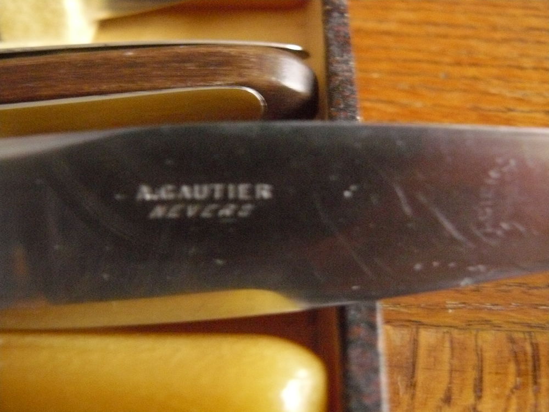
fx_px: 571
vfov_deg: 39.7
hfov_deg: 51.4
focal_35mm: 36
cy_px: 206
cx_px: 274
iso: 800
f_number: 2.8
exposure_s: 1/4
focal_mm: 6
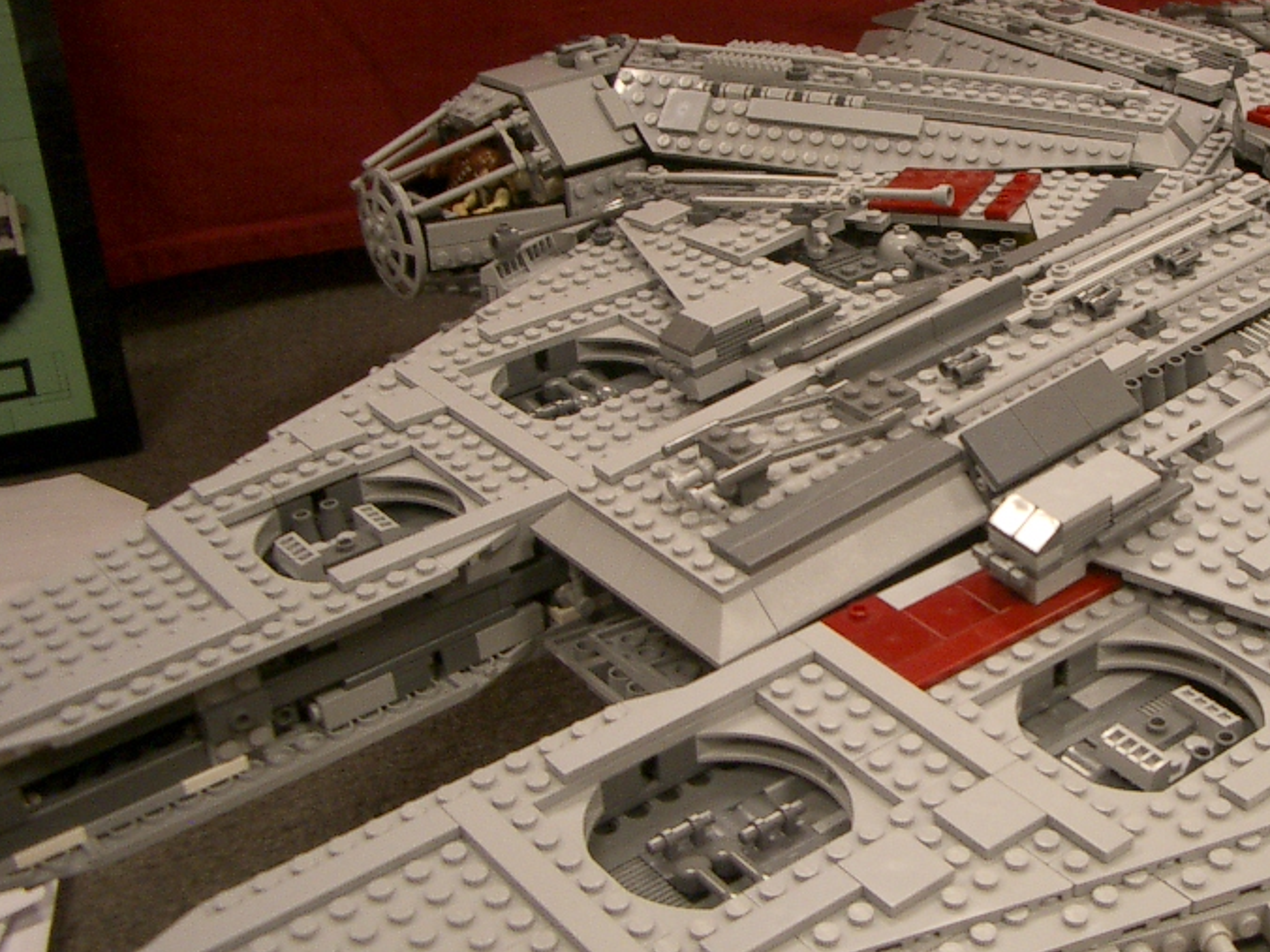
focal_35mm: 53
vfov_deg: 27.5
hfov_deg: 35.4
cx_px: 947
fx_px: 1944
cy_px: 535
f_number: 2.6
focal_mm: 5.8
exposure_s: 1/25
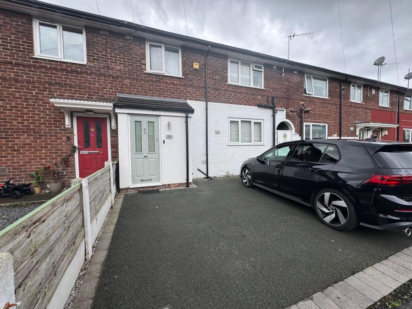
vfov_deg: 85.7
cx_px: 206
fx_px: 167
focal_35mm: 14
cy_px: 154
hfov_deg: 102.1
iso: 40
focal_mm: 2.22
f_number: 2.2
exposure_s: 1/459
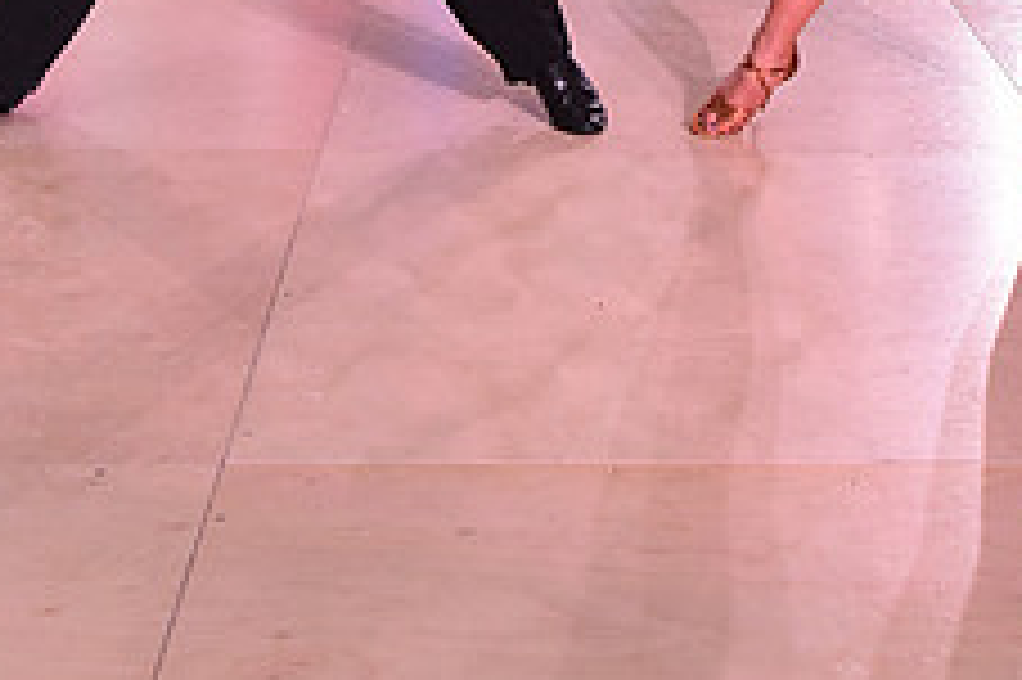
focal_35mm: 87
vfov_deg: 14.0
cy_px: -527
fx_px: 2468
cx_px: 628
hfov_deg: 23.3
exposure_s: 1/320
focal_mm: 34
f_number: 6.3
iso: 2500
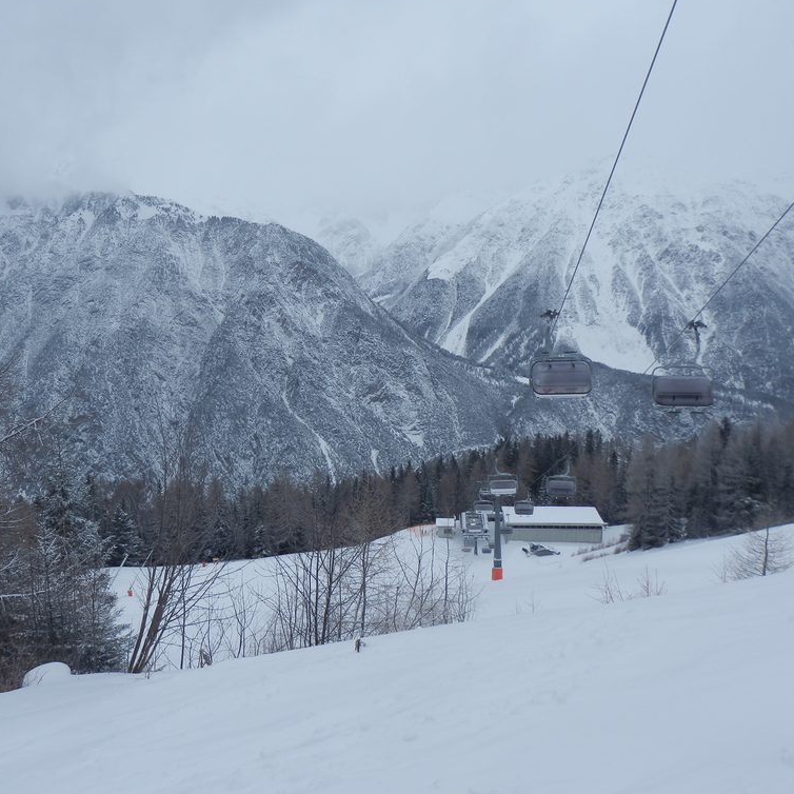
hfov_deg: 54.0
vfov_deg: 54.0
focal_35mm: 30
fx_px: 779
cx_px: 364
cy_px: 392
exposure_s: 1/640
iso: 80
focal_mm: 4.5
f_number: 3
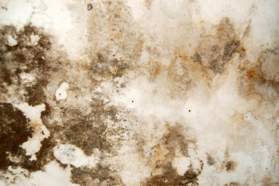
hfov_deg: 49.6
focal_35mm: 39
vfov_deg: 34.1
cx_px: 140
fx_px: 302
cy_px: 93
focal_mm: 26
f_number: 4.2
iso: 400
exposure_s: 1/60
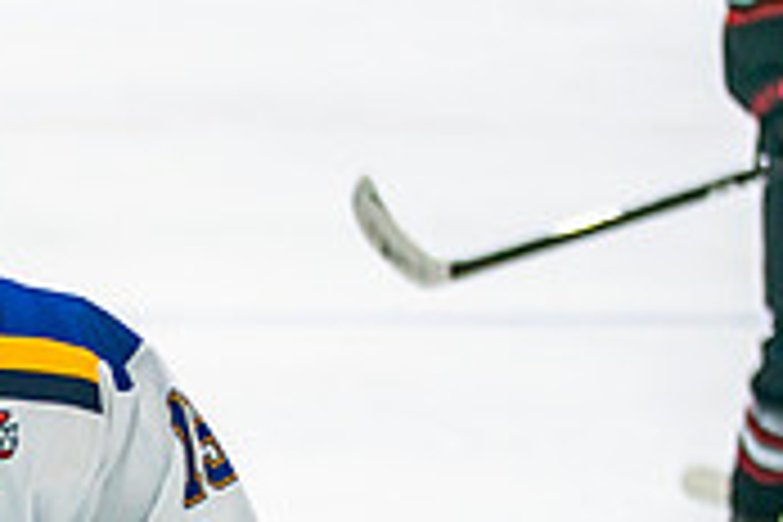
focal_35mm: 354
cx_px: -386
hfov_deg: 5.8
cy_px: 533
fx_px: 7699
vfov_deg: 3.9
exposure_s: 1/640
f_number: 2.8
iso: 400
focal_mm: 85
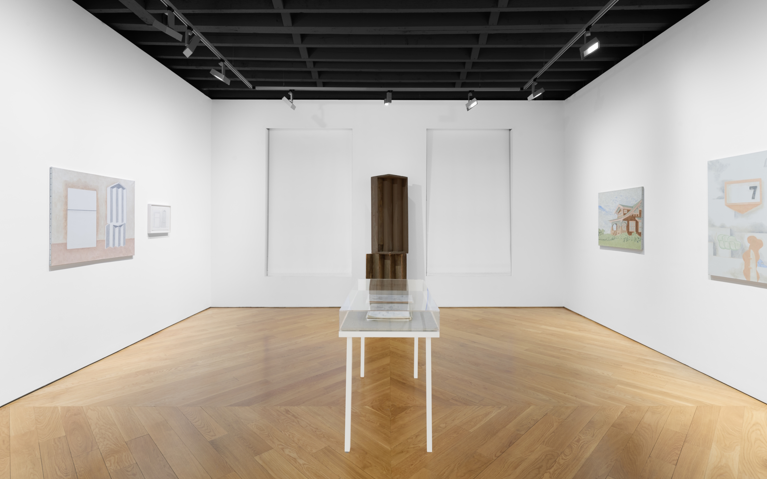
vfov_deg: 64.9
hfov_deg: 91.1
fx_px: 376
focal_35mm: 18
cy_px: 223
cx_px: 396
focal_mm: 17
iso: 100
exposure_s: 1
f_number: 11
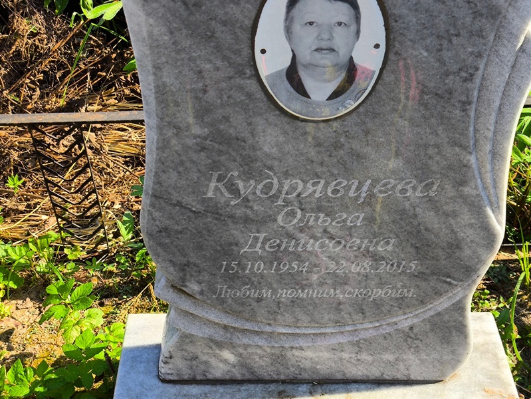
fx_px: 767
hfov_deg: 38.2
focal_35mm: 50
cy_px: 200
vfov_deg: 29.1
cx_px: 266
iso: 50
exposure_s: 1/444
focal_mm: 4.71
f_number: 1.7
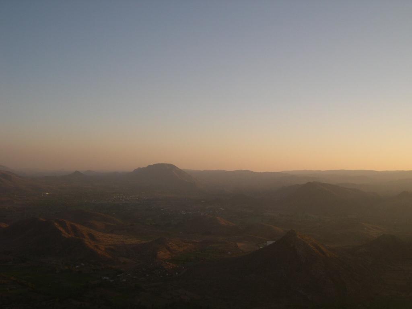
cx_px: 206
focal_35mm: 38
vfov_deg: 37.7
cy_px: 154
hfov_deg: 49.0
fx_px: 452
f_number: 7.6
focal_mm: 8
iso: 100
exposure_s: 1/133
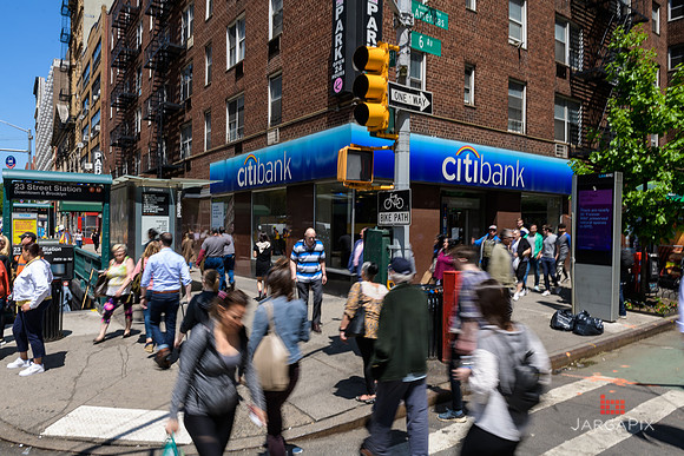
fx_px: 456
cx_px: 342
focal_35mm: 24
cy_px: 228
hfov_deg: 73.7
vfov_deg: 53.2
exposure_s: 1/15
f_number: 20
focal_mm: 24
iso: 31
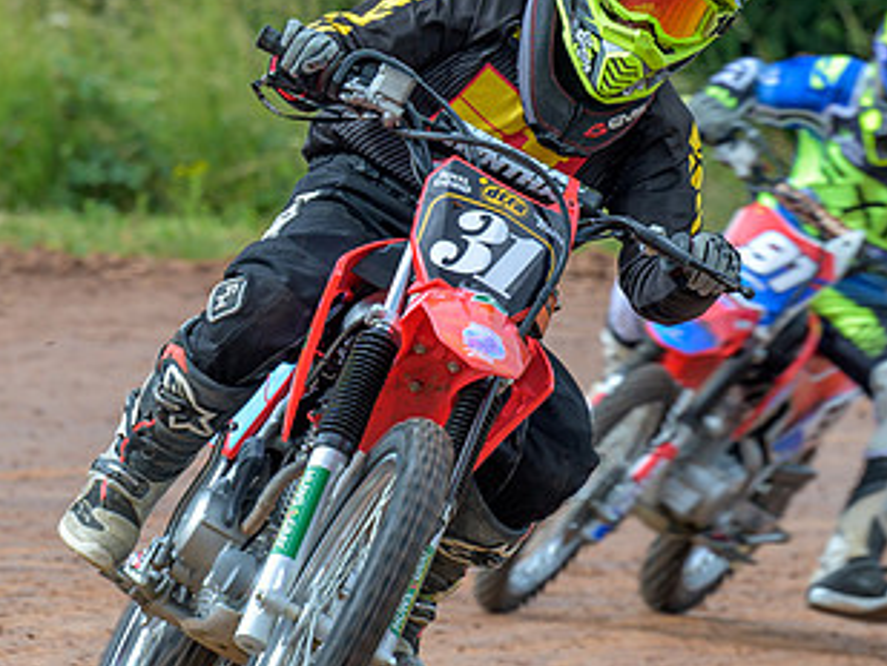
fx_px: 14329
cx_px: 578
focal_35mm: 559
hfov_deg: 3.5
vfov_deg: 2.7
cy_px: 437
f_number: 5
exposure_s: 1/320
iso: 90
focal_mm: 150
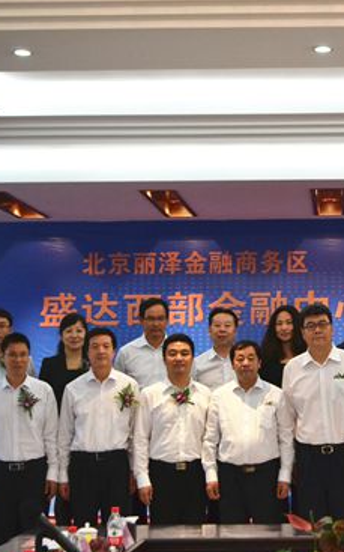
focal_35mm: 90
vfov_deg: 23.1
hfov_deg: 14.3
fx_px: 1352
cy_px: 274
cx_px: 335
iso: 1600
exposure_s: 1/125
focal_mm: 36
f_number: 5.6
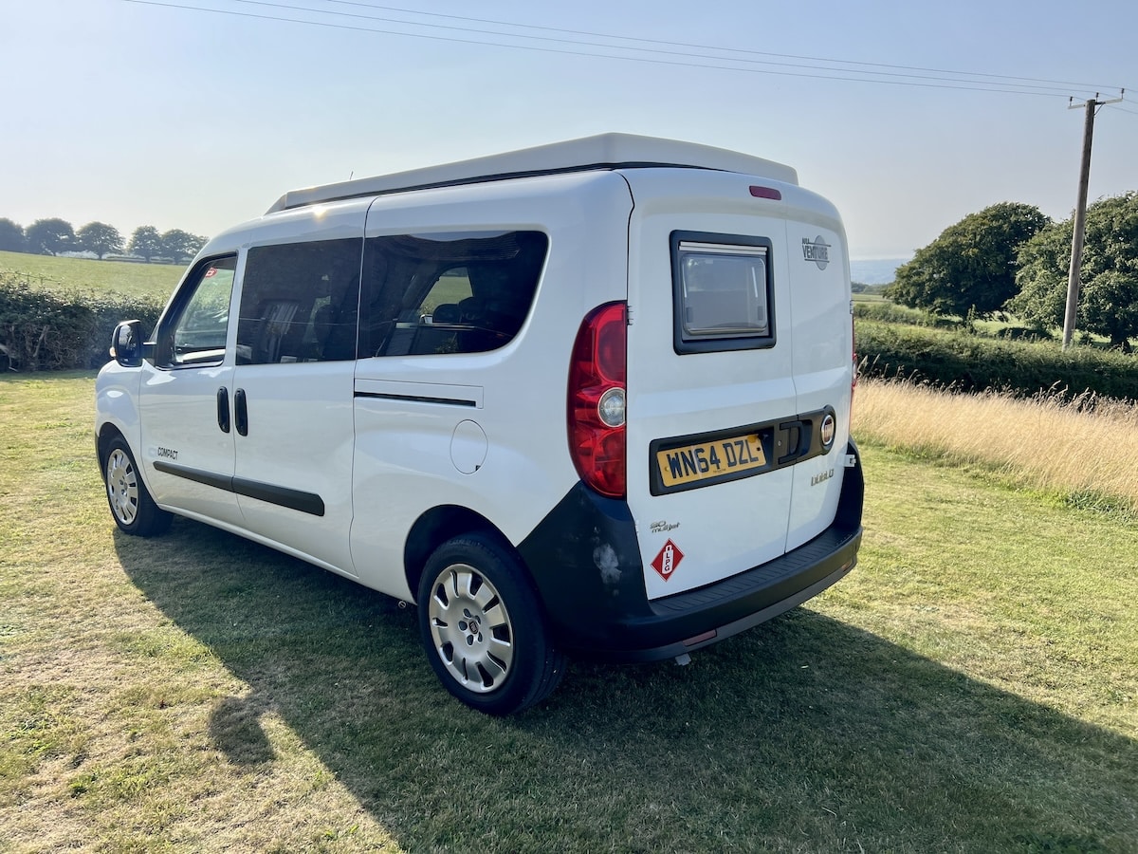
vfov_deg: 53.1
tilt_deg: -12.6
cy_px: 427
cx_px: 569
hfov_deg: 67.3
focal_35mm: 26
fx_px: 855
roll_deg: +1.8
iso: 50
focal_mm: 5.7
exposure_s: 1/2571
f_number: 1.5
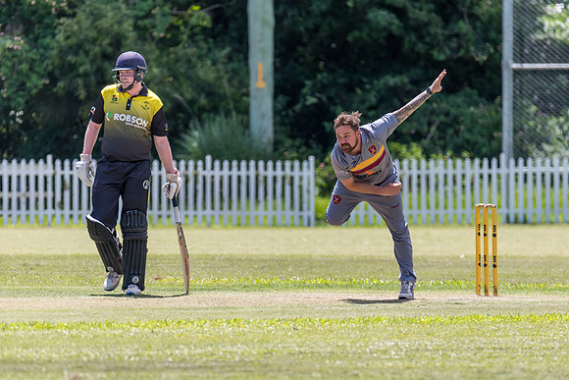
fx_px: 9360
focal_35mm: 592
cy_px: 204
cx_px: 303
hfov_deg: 3.5
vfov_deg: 2.3
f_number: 6.3
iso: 800
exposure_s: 1/2000
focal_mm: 500
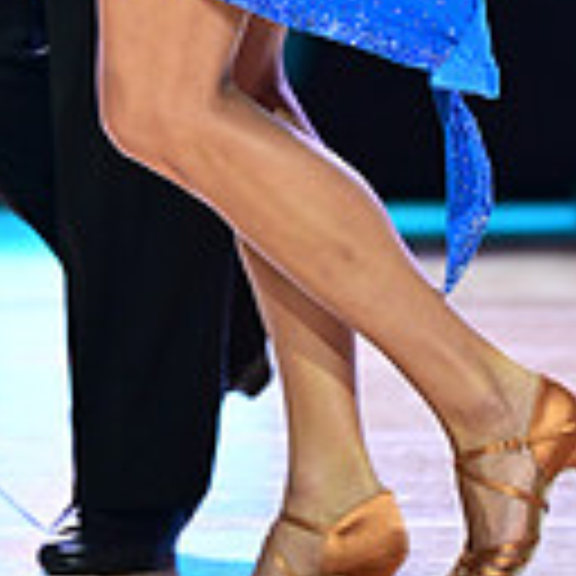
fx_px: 13724
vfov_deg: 2.4
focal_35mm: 729
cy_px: -454
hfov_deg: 2.4
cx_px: 54
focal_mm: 190
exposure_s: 1/320
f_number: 2.8
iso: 1600
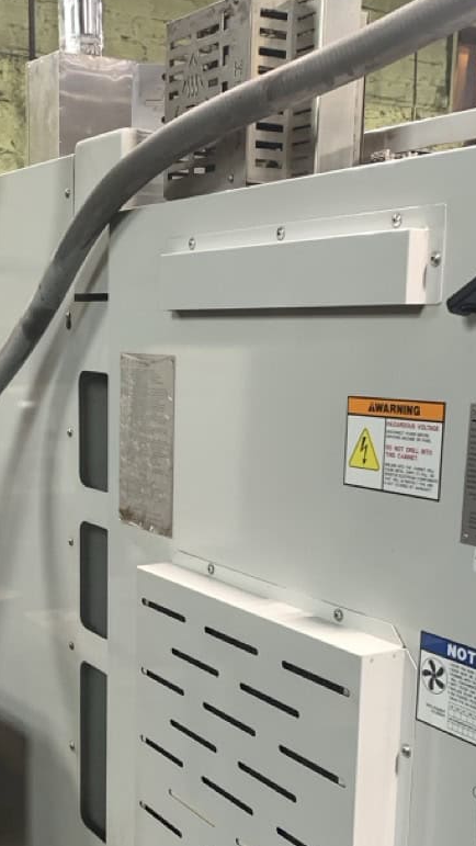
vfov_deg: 43.0
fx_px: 1054
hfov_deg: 25.2
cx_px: 137
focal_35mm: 47
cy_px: 582
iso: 160
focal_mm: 4.2
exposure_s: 1/60
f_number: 1.8
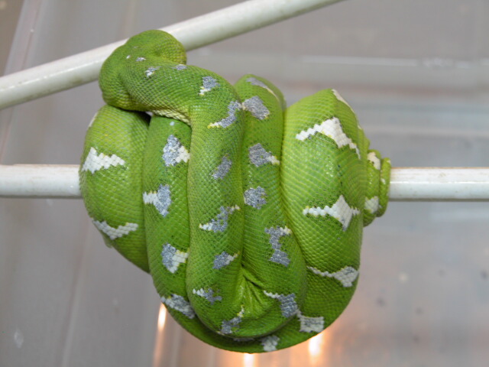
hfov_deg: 22.8
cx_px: 244
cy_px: 184
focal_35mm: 86
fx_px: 1215
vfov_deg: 17.2
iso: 100
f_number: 3.9
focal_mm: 22.3
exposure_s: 1/4.1
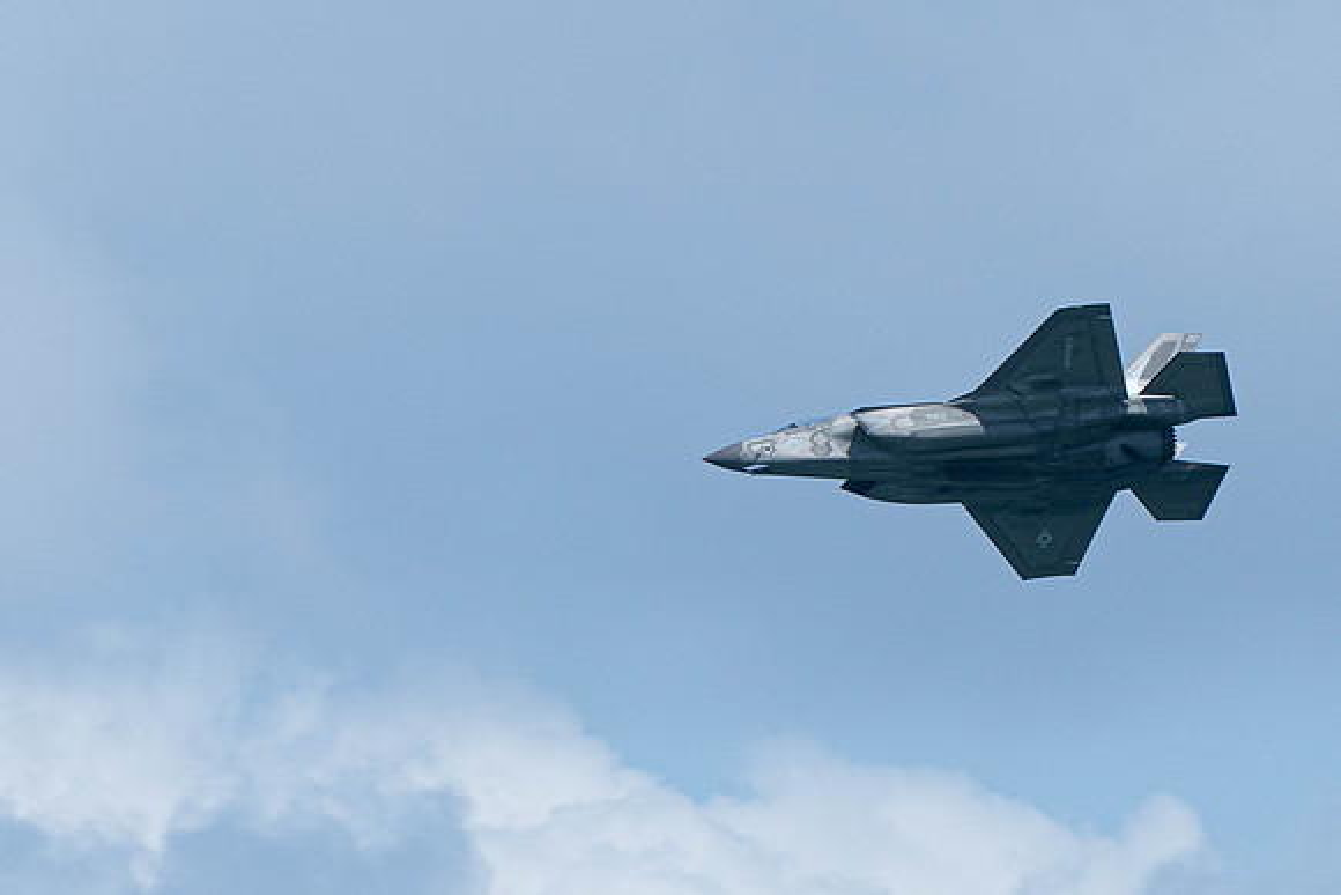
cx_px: 380
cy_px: 664
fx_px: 37123
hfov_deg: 2.1
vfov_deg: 1.4
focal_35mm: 996
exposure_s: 1/1250
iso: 640
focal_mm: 400
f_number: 10
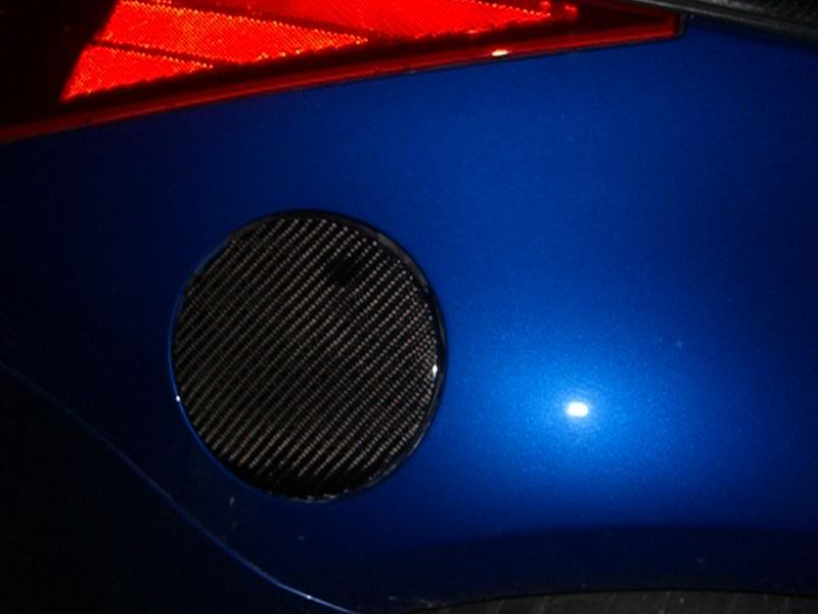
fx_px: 898
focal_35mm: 38
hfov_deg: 49.0
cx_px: 409
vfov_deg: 37.7
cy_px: 307
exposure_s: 1/60
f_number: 2.8
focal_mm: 7.9
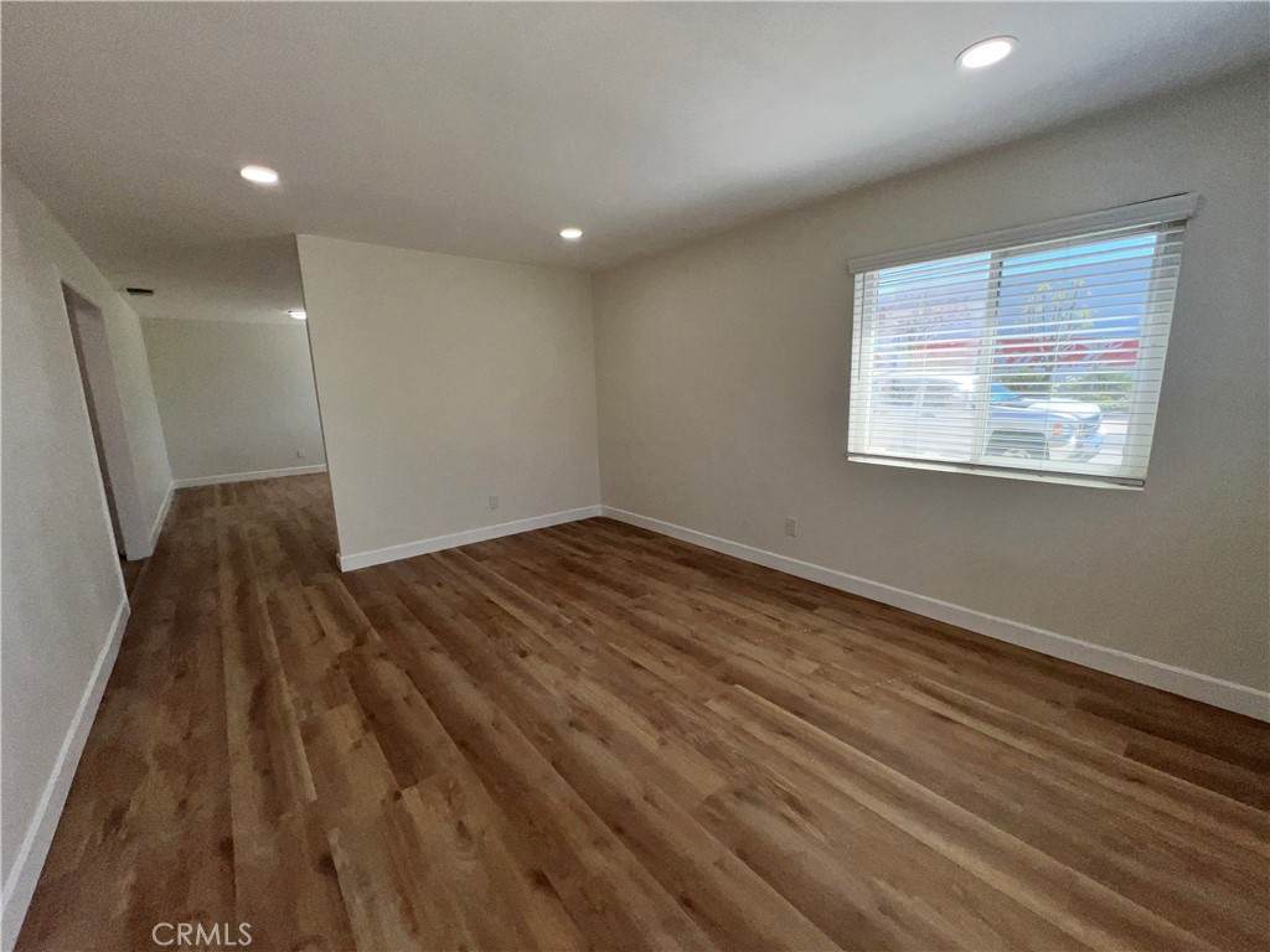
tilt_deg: -10.8
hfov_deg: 106.2
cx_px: 635
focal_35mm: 13
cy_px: 476
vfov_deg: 89.9
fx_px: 477
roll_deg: +1.4
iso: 25
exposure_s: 1/633
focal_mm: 1.57
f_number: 1.8
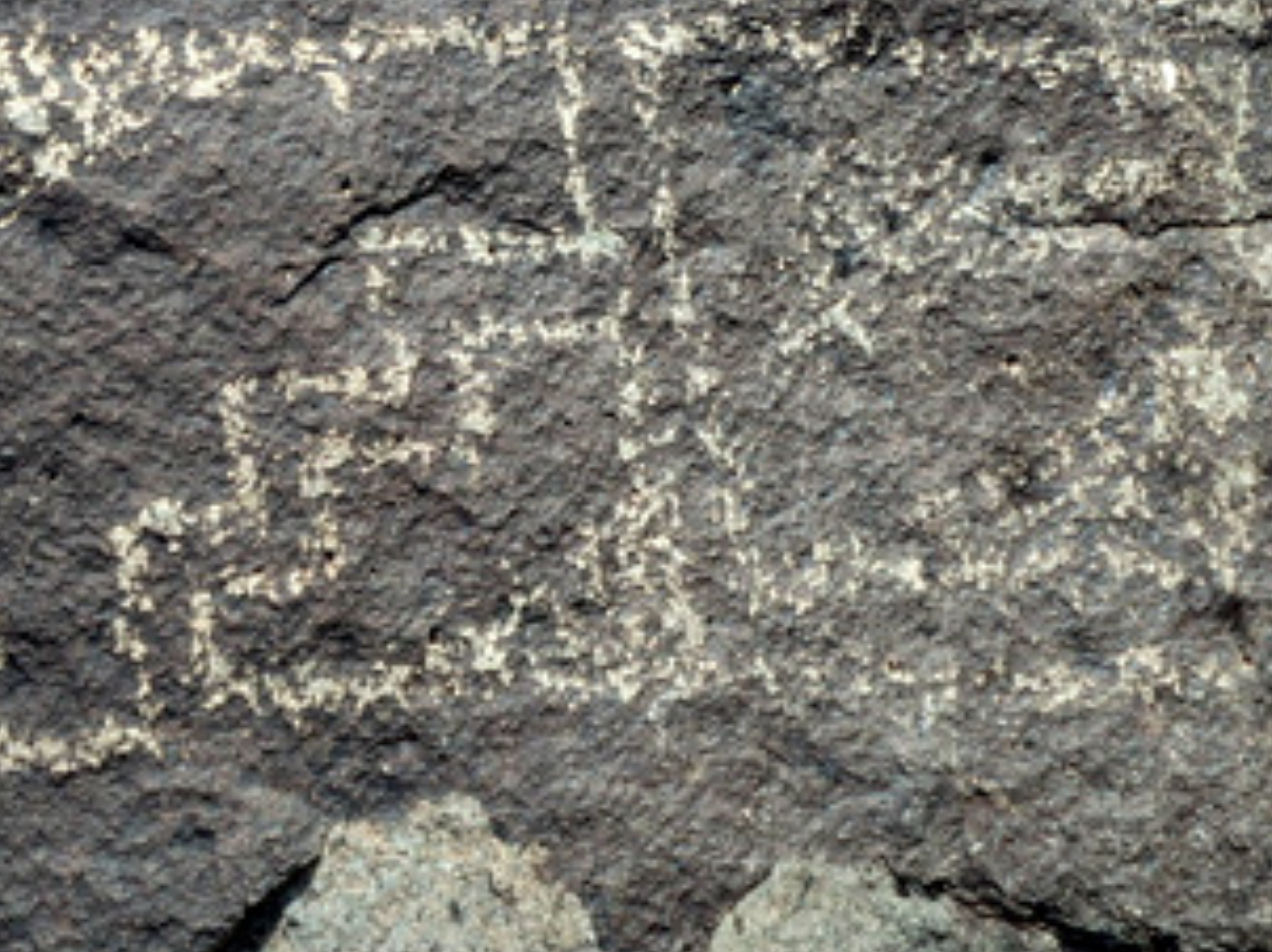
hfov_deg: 8.5
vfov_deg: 6.4
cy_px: 213
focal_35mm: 232
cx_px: 640
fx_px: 8518
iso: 160
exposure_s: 1/250
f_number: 5.9
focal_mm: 25
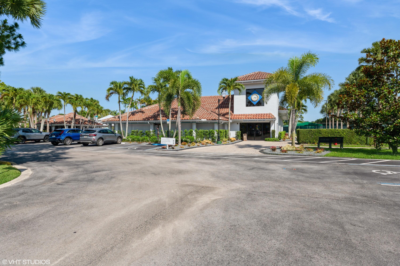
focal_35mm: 20
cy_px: 133
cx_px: 200
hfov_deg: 84.0
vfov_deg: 61.9
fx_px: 222
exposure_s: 1/640
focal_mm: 20
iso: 160
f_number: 8
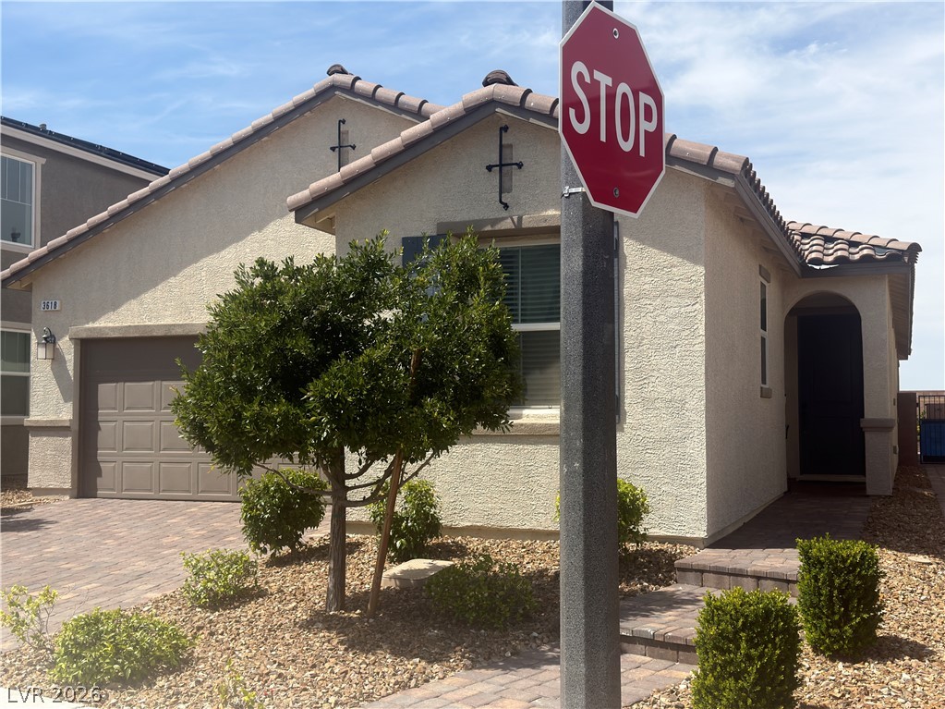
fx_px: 1065
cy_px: 354
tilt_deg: +3.7
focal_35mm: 39
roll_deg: -0.2
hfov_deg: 47.9
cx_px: 472
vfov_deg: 36.8
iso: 64
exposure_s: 1/4739
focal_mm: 6.76
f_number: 1.78
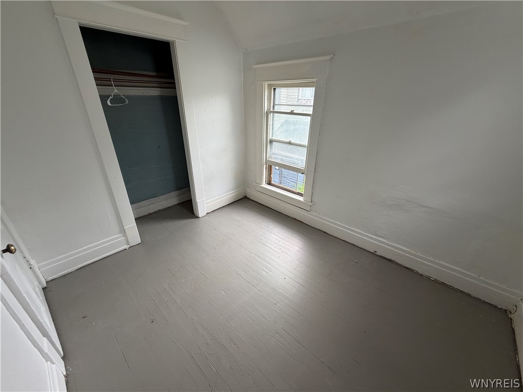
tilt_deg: -24.7
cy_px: 196
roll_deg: -0.5
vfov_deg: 85.7
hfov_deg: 102.1
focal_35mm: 14
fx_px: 212
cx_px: 262
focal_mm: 2.22
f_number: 2.2
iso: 160
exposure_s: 1/121
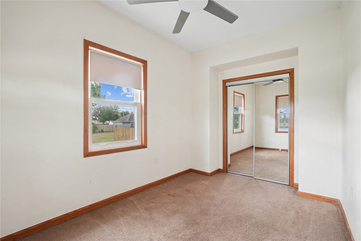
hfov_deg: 96.7
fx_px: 160
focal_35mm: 16
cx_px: 180
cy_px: 120
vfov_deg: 73.7
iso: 1250
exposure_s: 1/8
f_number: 9
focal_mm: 16
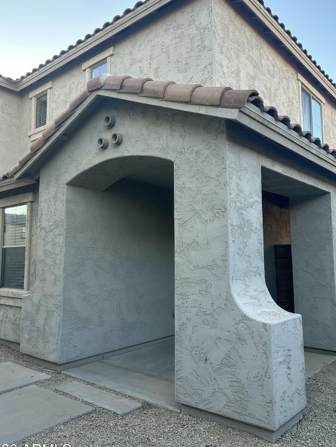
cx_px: 179
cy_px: 213
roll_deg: -0.6
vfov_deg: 63.4
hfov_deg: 49.7
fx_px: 362
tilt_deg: +7.9
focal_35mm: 28
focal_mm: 6.86
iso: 80
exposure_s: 1/305
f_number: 1.78
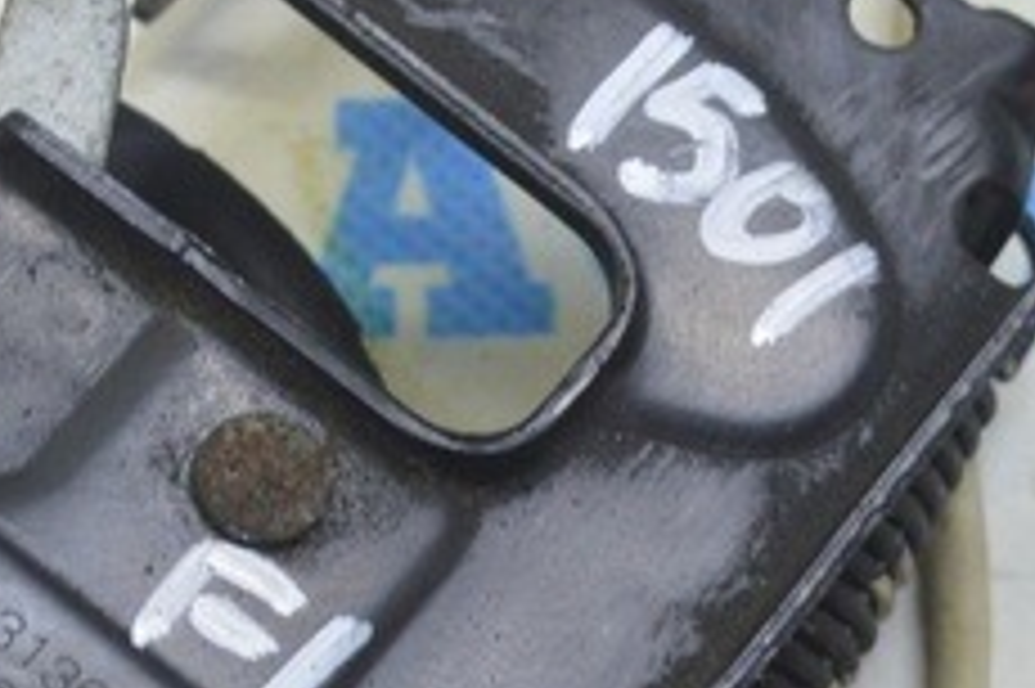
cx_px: 504
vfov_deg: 6.0
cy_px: 389
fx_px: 6521
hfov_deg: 9.1
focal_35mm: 227
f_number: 5.6
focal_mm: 34
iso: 400
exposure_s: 1/20
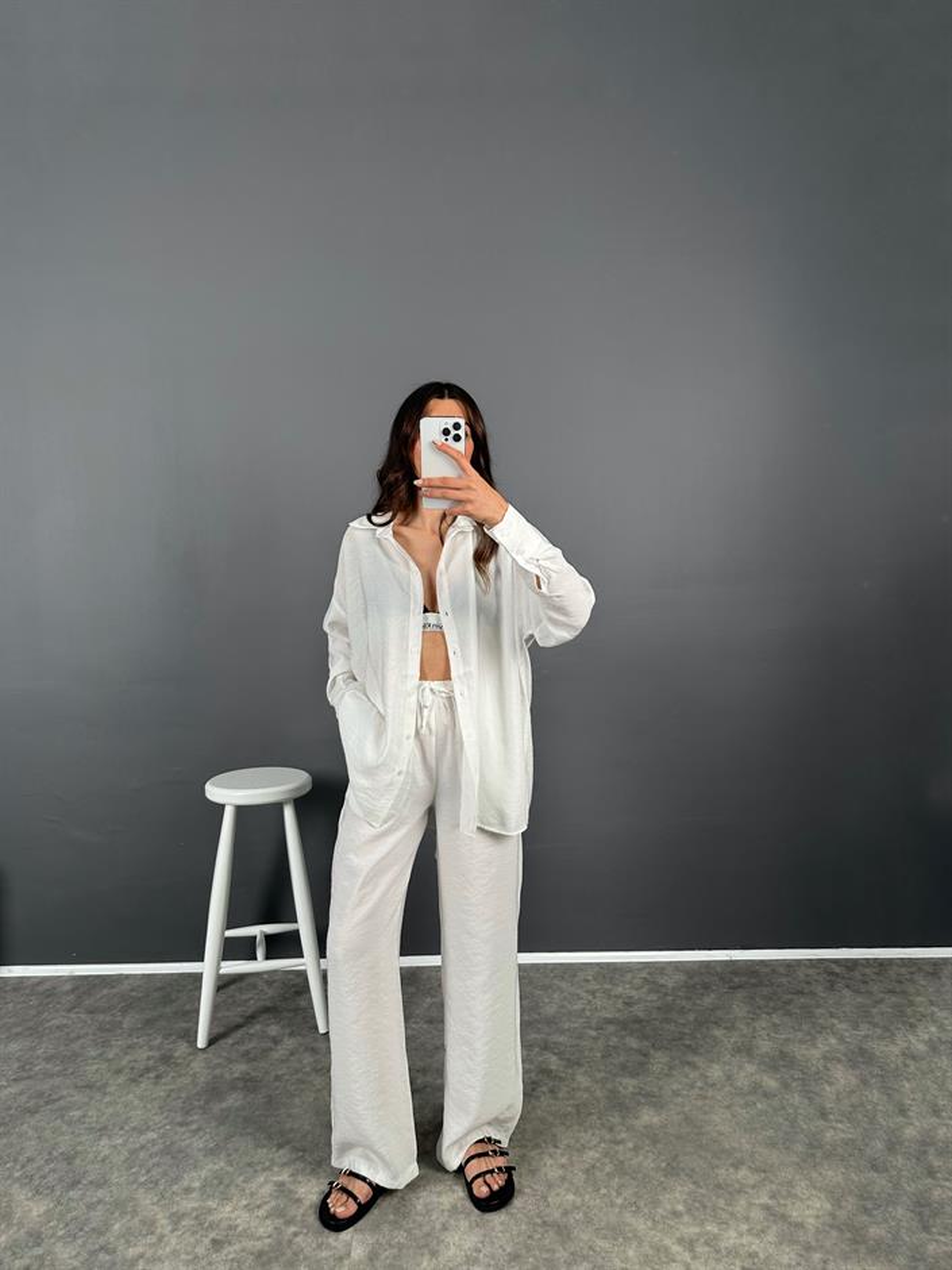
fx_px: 880
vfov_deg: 71.6
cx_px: 476
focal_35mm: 24
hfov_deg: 56.8
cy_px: 635
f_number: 1.78
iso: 80
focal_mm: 6.86
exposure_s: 1/121
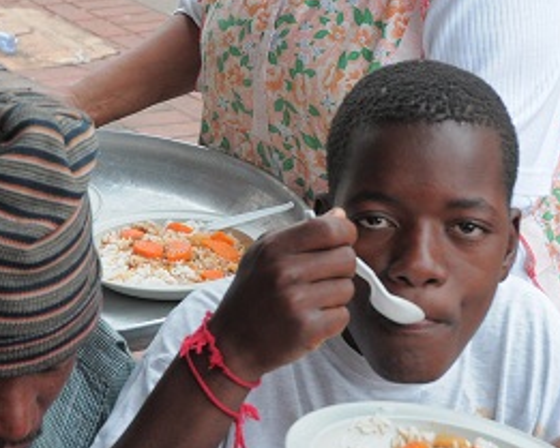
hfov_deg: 16.0
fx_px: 1956
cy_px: 21
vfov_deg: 12.9
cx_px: -9
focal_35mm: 118
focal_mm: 34
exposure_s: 1/125
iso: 400
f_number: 5.6
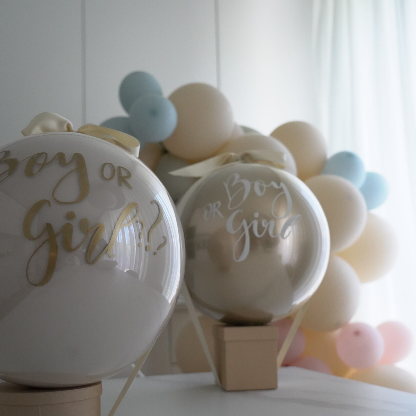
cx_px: 205
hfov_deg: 38.3
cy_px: 219
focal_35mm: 44
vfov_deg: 38.3
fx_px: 598
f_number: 4
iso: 8000
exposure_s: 1/1600
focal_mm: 34
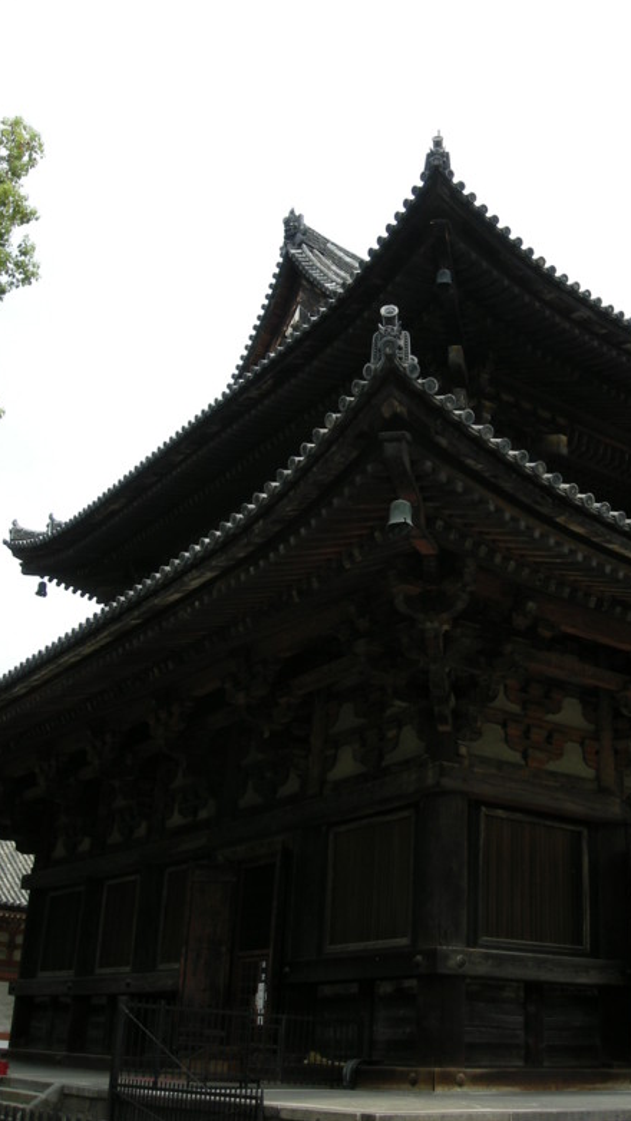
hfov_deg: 30.2
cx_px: 413
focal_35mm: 39
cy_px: 563
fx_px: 1160
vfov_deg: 51.6
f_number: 2.8
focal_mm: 5.7
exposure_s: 1/722
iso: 50
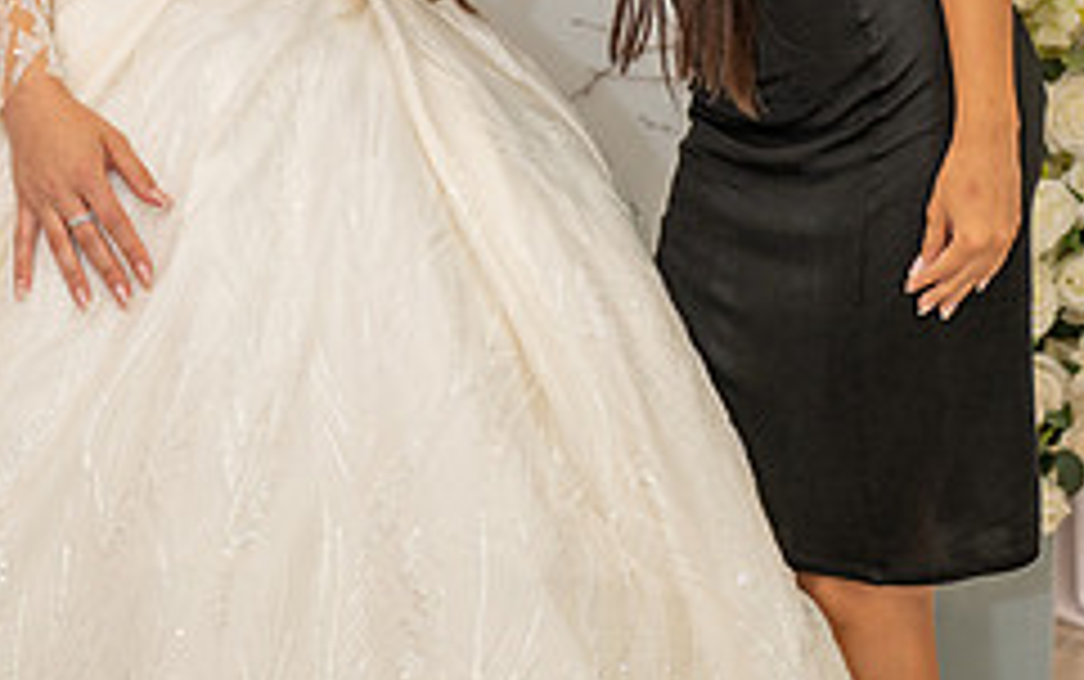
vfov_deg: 11.3
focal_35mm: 114
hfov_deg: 18.3
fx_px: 3370
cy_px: -162
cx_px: 477
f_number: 3.5
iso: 640
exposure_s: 1/160
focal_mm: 60
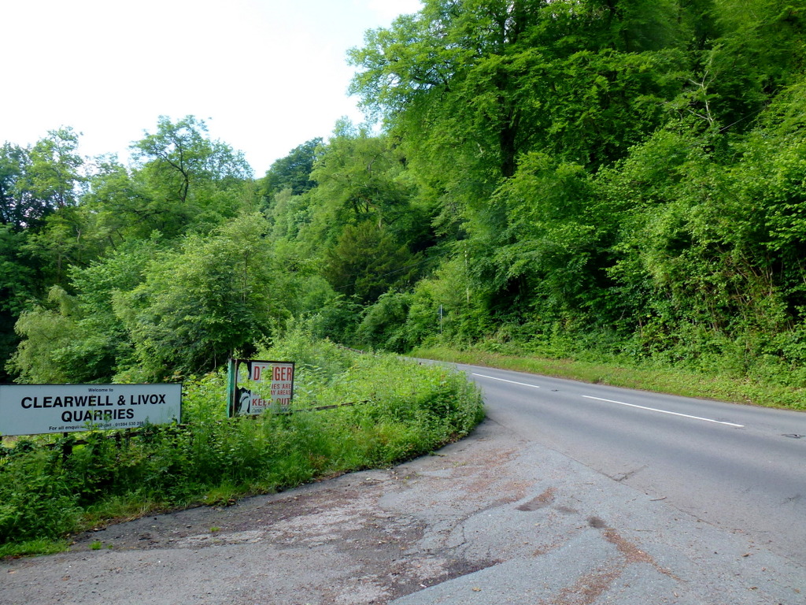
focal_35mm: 24
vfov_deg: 56.8
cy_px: 302
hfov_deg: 71.6
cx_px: 403
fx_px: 559
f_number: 3.5
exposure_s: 1/125
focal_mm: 4.3
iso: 100
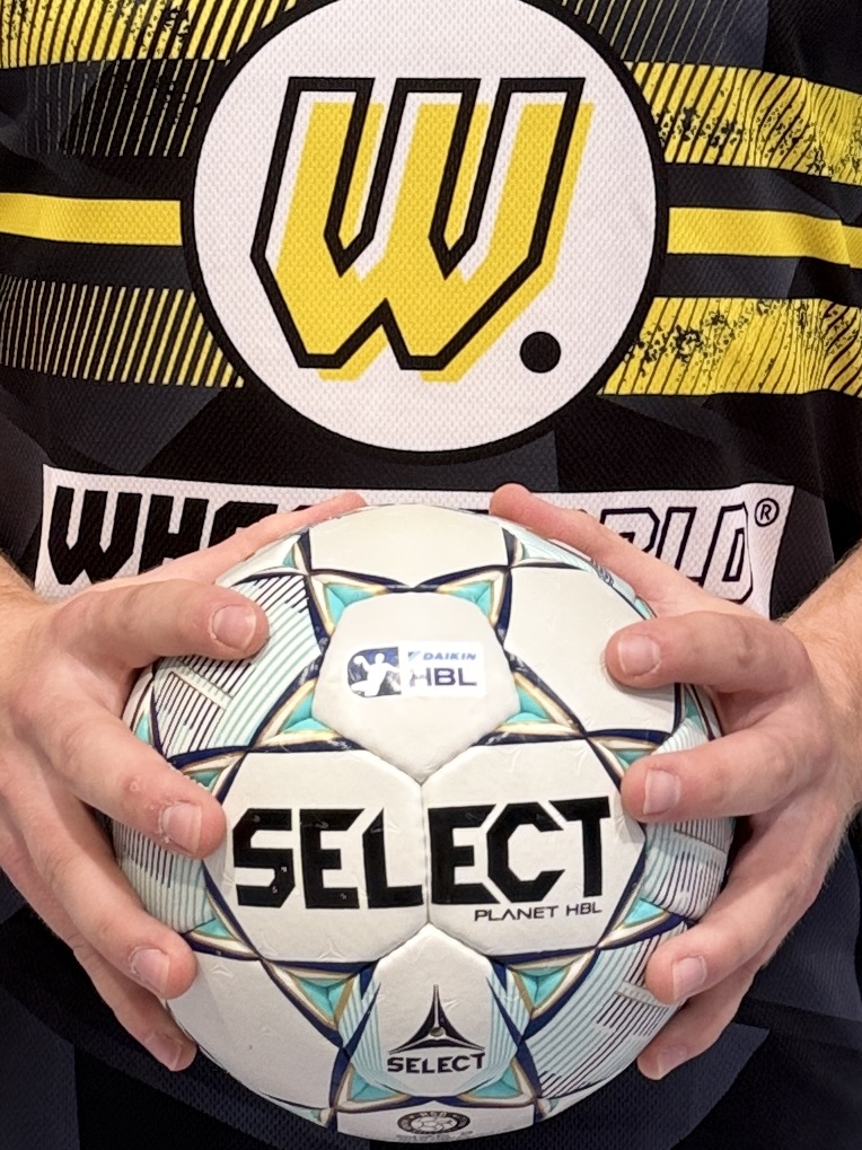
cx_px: 298
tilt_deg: -8.0
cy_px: 258
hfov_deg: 15.5
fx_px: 3155
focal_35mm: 95
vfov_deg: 20.5
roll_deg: -1.7
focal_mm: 6.76
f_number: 1.78
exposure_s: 1/100
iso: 160
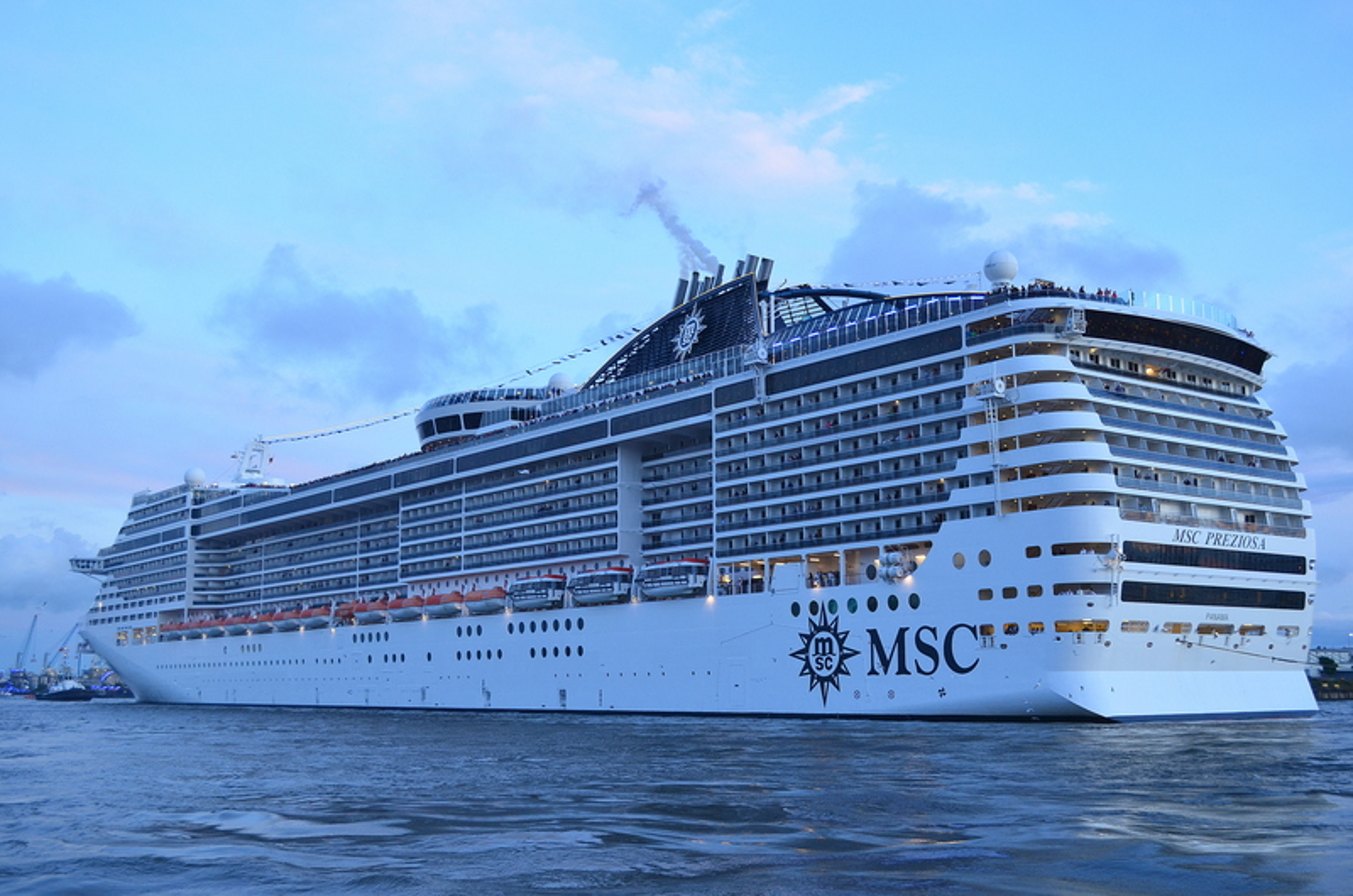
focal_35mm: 39
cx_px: 676
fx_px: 1463
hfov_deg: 49.6
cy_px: 448
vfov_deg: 34.1
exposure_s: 1/125
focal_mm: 26
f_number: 5.6
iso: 400
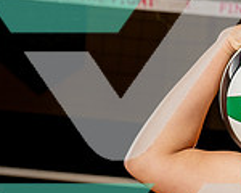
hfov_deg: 10.6
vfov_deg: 8.7
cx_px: 393
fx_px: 1241
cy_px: 267
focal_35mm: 174
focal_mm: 44
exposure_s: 1/250
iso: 250
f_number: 5.6
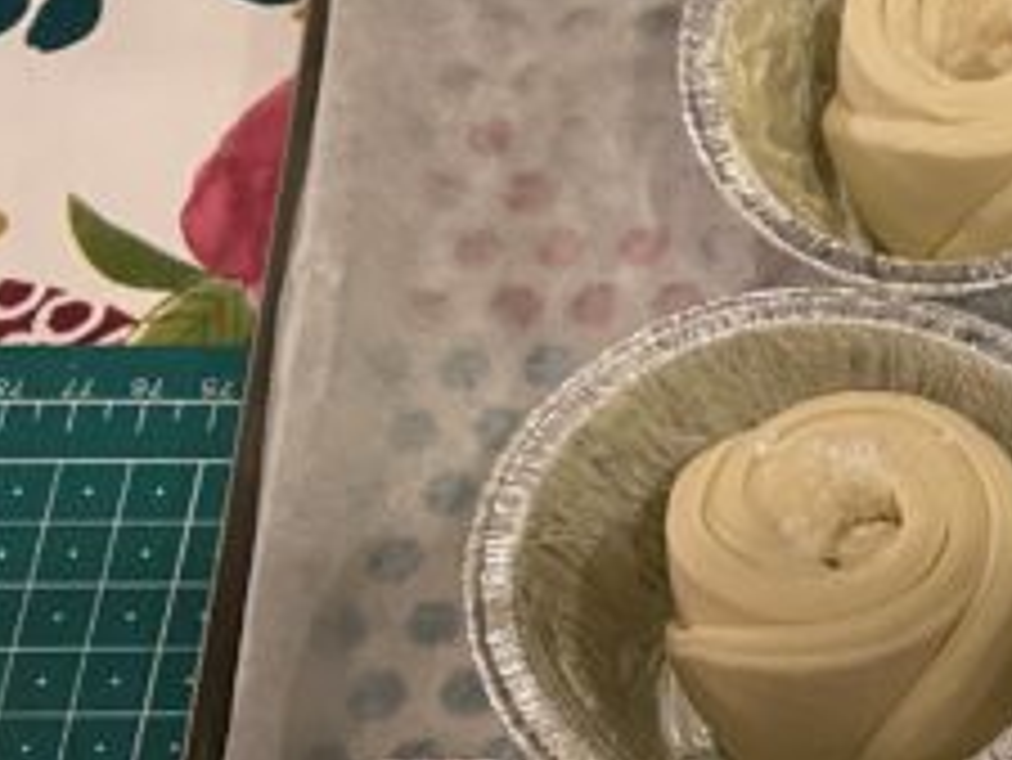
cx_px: 1415
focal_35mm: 77
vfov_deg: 19.0
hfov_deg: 22.0
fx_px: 2252
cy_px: 598
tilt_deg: -64.5
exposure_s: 1/33
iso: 320
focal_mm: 4.25
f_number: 1.8
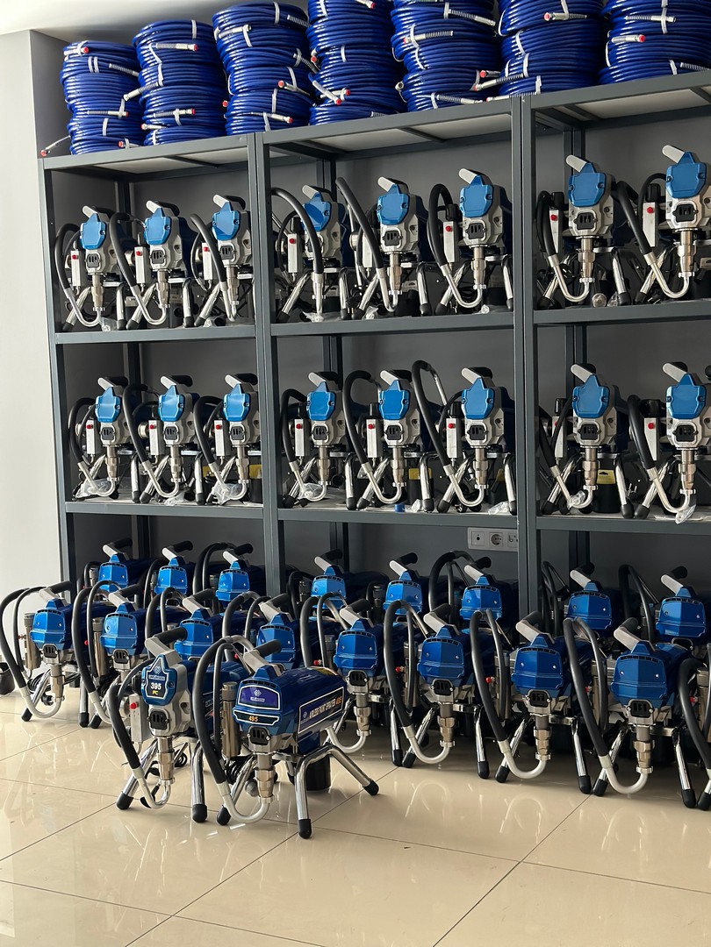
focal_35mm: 48
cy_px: 474
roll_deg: +2.0
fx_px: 1315
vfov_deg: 39.7
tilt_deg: -5.7
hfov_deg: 30.3
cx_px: 356
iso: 320
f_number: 1.78
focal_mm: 6.86
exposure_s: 1/60
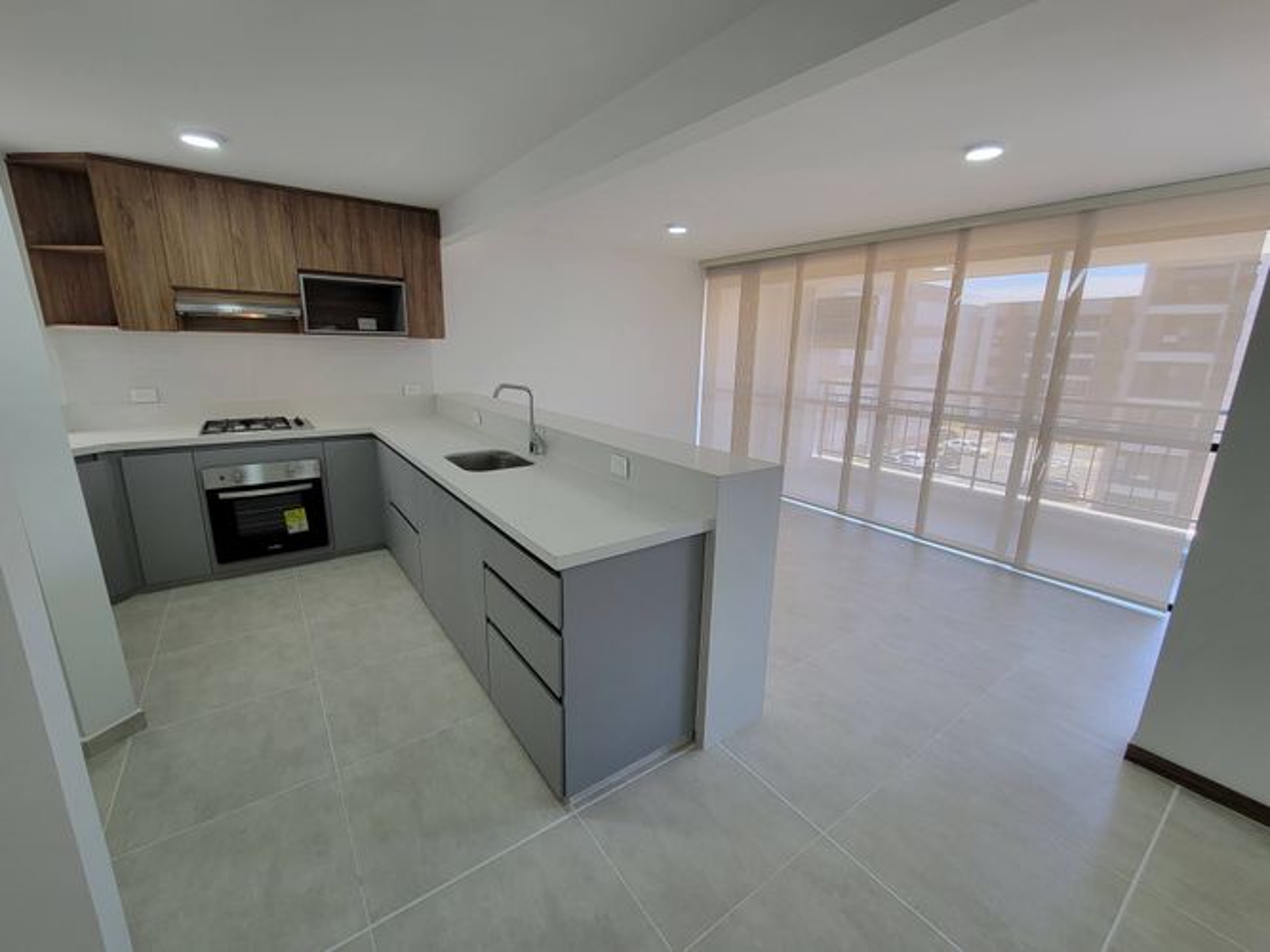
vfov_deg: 89.9
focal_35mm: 13
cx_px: 635
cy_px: 476
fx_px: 477
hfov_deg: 106.2
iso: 80
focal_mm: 2.2
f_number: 2.2
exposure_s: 1/60
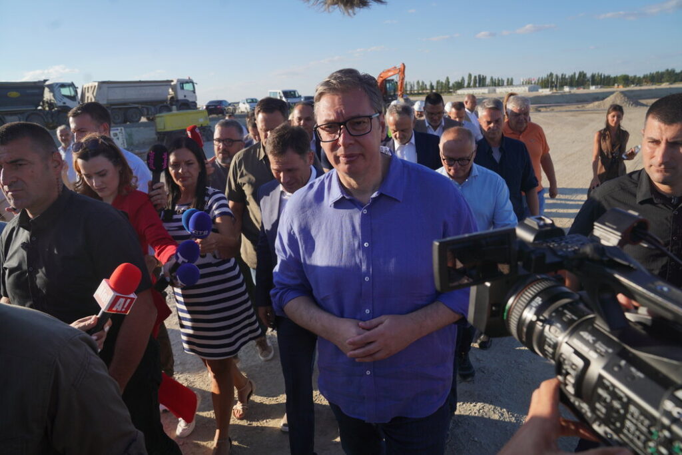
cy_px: 228
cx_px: 341
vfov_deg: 53.1
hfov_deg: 73.7
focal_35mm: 24
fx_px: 455
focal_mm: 24
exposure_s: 1/800
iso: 200
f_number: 5.6
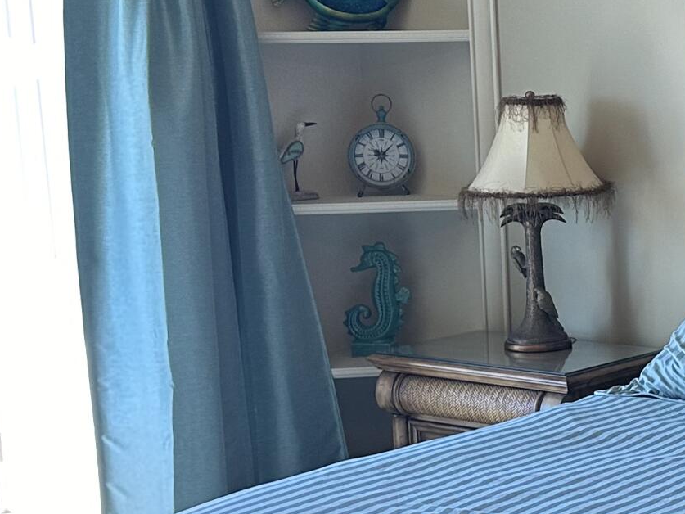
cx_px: 693
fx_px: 1702
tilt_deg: -9.9
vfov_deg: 17.1
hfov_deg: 21.9
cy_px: 342
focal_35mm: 86
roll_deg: +1.4
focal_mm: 6.86
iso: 160
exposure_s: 1/120
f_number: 1.78
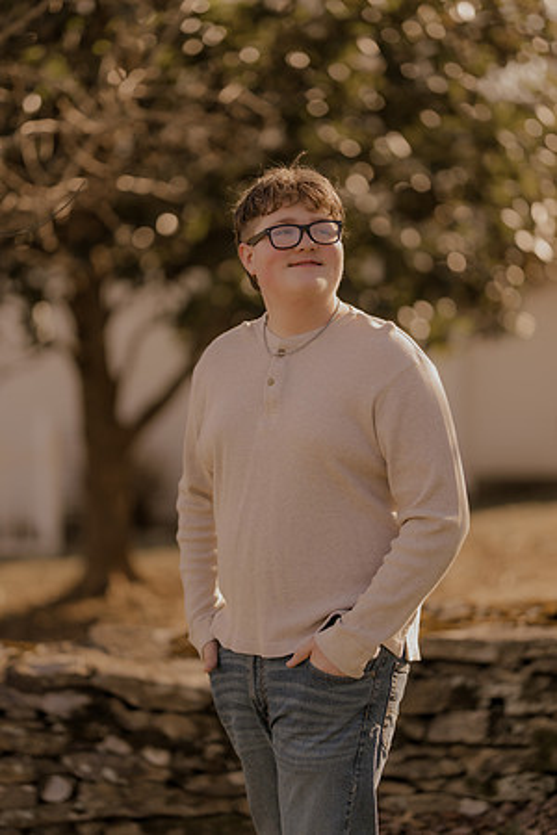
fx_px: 1973
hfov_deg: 16.1
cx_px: 278
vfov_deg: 23.9
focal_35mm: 85
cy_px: 418
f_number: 1.4
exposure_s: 1/2500
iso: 200
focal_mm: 85
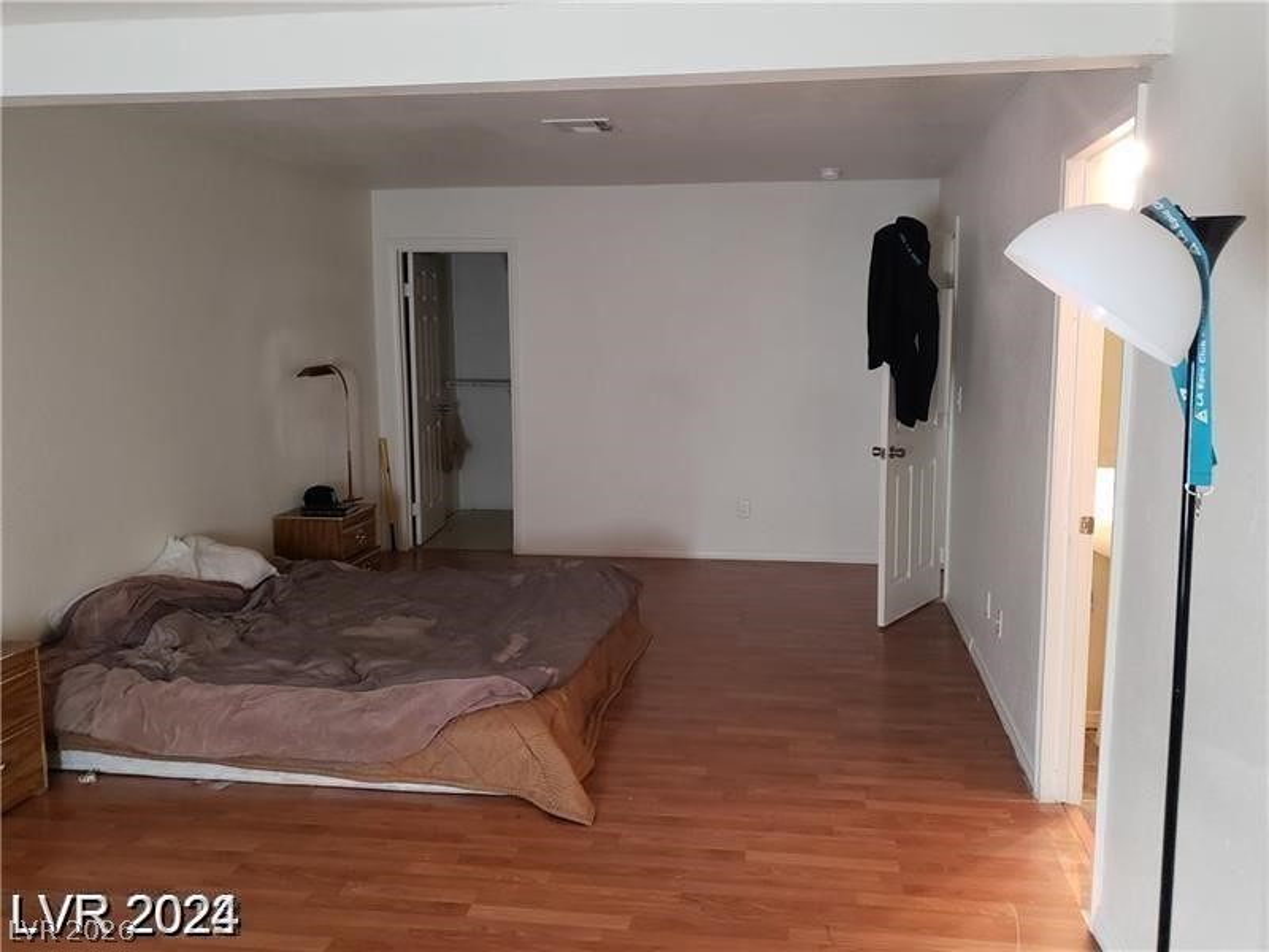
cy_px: 476
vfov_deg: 53.1
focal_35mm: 26
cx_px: 634
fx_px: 953
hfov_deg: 67.3
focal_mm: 4.3
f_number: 1.5
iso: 640
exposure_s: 1/30
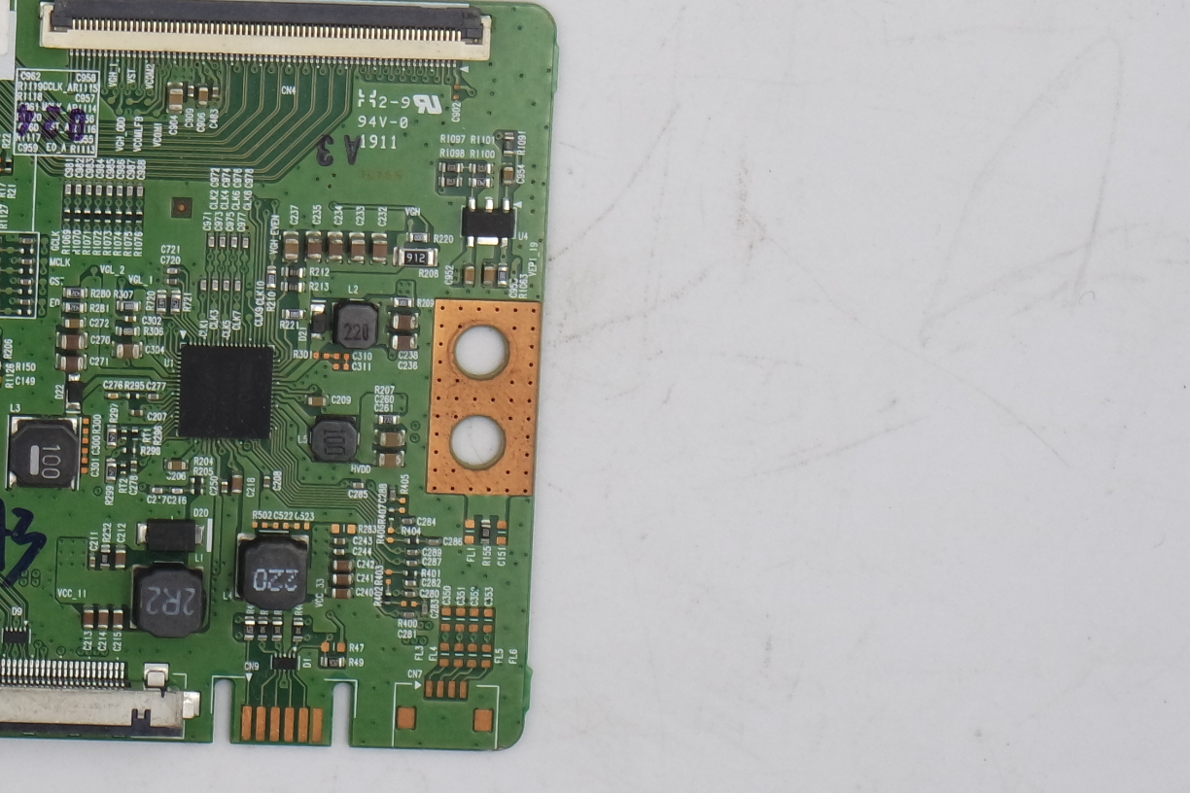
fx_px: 5784
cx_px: -86
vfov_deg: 7.8
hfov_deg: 11.6
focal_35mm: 175
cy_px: -22
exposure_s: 1/125
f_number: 5.6
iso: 200
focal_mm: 27
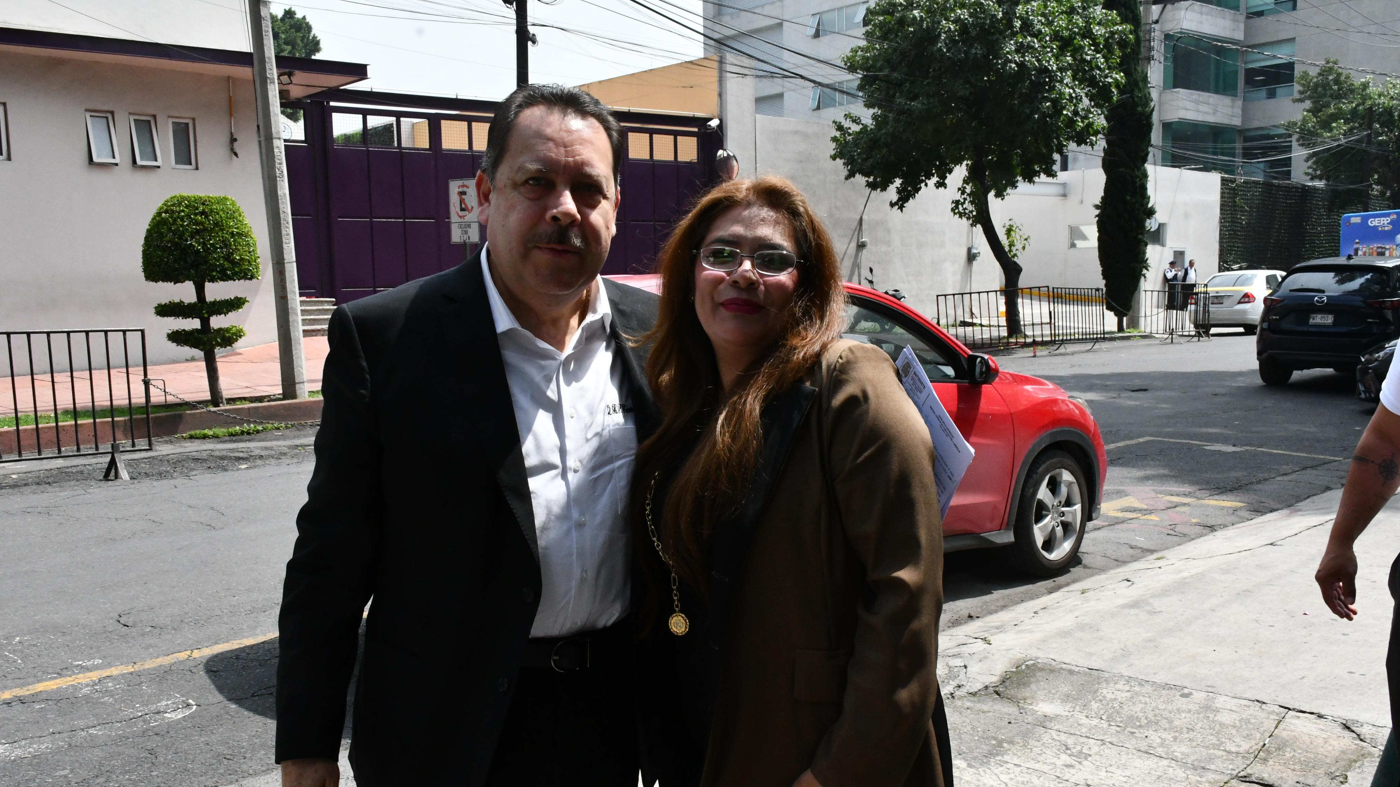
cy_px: 432
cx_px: 698
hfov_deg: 56.6
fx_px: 1299
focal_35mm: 35
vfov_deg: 33.7
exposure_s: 1/1000
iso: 2500
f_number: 16
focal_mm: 22
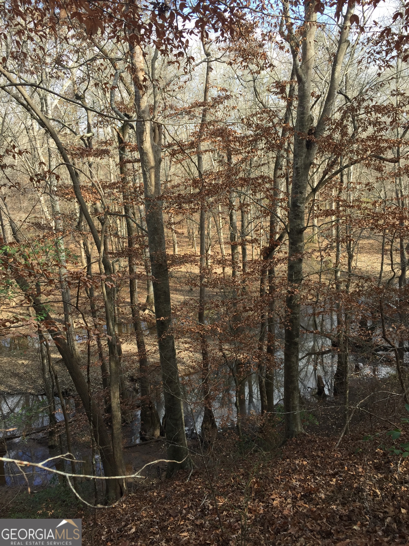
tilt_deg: -13.4
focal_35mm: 29
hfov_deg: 48.2
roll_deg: +3.0
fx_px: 457
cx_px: 204
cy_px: 273
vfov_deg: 61.7
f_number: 2.2
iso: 32
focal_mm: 4.15
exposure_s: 1/408
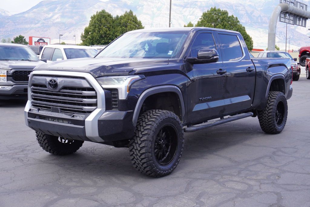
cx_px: 155
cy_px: 104
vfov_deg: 29.0
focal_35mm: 46
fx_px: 401
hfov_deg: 42.3
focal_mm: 31
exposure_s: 1/80
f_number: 7.1
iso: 100
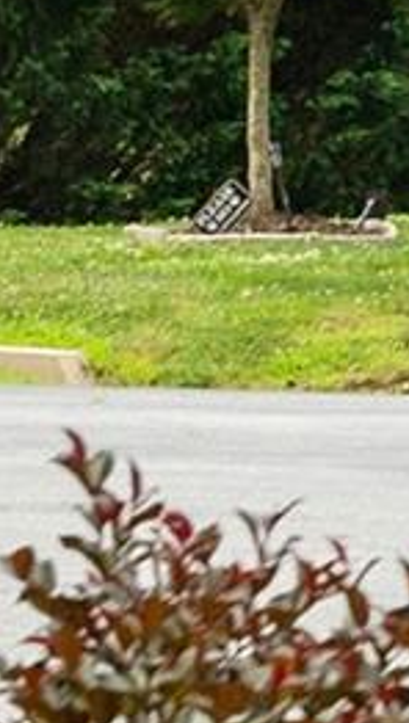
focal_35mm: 286
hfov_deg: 3.6
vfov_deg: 7.4
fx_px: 5496
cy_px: -453
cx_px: 2471
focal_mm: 35
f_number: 7.1
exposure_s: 1/800
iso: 320
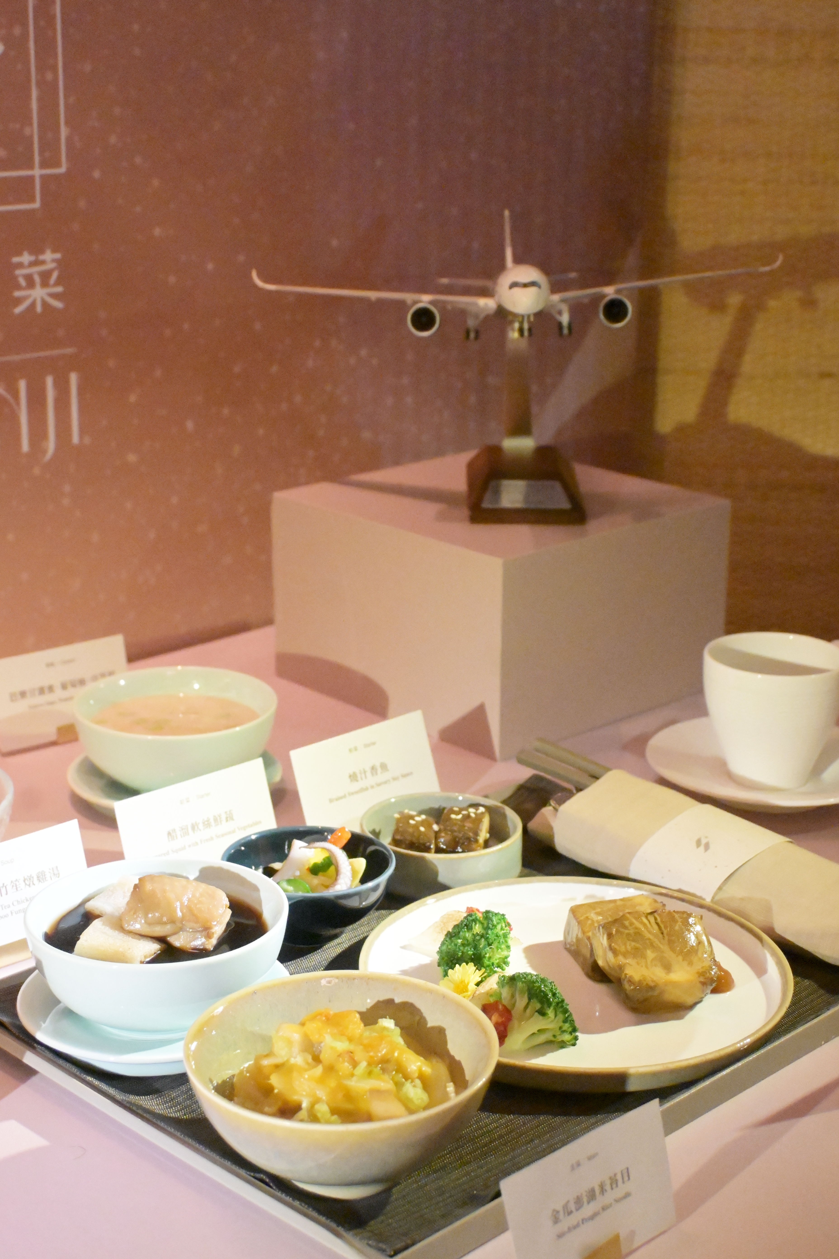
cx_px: 420
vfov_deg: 35.9
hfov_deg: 24.4
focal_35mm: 56
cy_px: 630
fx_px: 1940
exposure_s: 1/160
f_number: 6.3
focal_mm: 37
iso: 12800
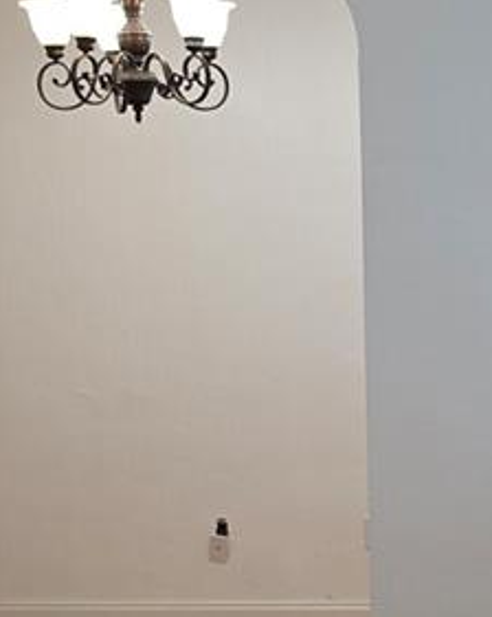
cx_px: 477
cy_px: 470
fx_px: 1751
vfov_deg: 19.8
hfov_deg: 15.7
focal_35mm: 96
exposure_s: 1/60
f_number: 1.7
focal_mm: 6.3
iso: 40
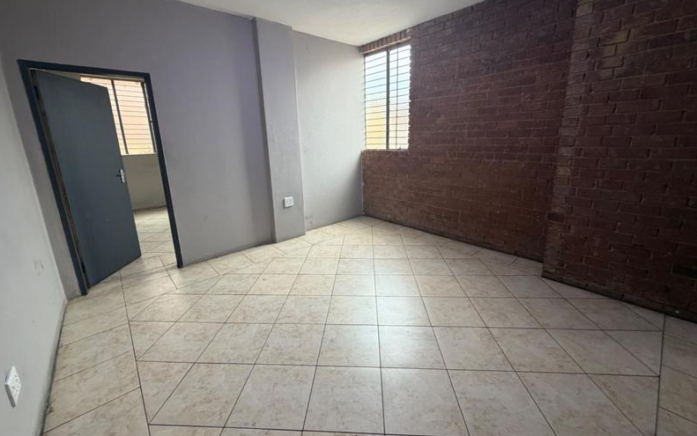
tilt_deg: -9.8
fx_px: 285
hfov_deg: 101.4
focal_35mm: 15
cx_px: 349
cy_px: 203
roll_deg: +2.1
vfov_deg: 74.8
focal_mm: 2.22
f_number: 2.2
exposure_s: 1/100
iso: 250
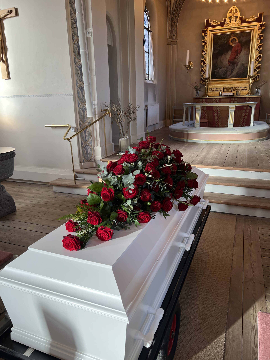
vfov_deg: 67.3
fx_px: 270
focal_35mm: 26
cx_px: 135
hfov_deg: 53.1
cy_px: 180
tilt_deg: -16.1
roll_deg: +1.6
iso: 50
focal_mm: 5.7
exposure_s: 1/100
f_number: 1.5
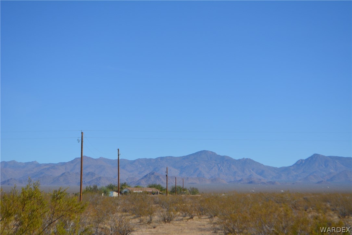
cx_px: 176
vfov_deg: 16.6
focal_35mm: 82
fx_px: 807
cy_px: 118
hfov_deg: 24.6
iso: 400
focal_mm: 55
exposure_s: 1/2000
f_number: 7.1
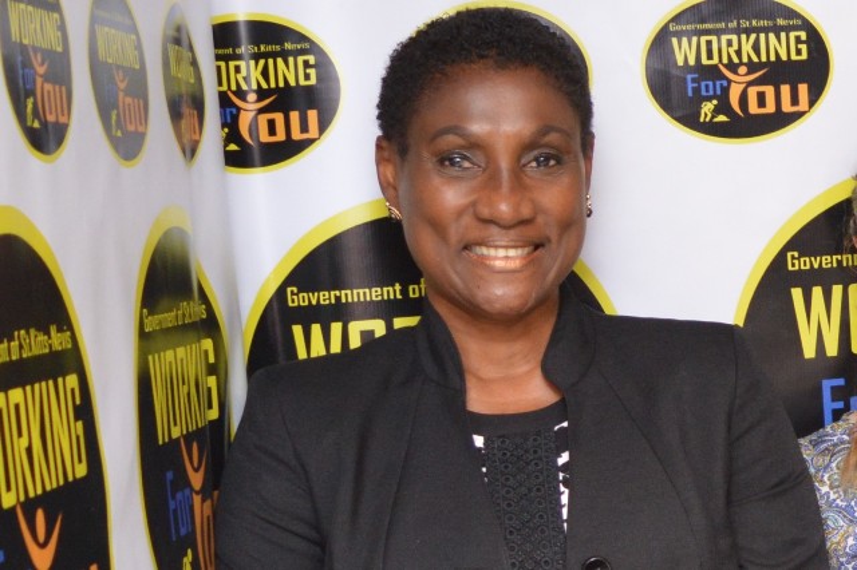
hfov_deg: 67.4
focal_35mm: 27
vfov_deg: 47.9
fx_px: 642
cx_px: 428
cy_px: 285
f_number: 3.5
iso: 640
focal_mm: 18
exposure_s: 1/60
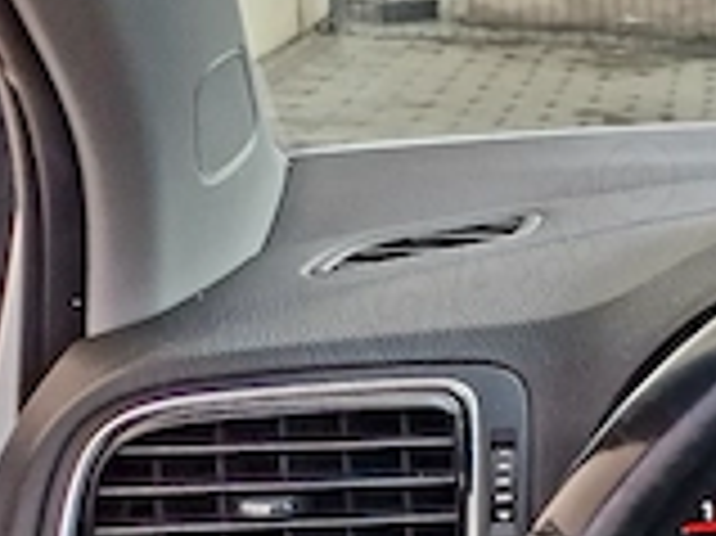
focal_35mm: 87
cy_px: 401
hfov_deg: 17.6
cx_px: 1333
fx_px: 1798
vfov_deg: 16.9
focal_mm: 5.4
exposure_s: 1/182
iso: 200
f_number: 1.8
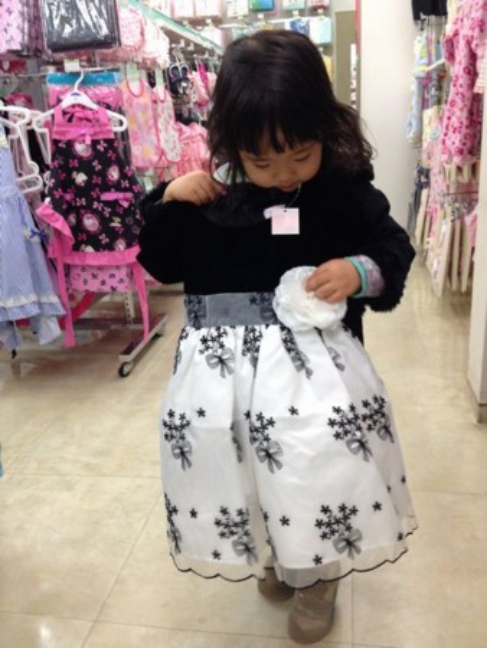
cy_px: 324
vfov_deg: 55.3
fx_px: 618
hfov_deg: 43.0
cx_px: 244
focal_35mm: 33
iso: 50
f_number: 2.4
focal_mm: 4.12
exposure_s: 1/20
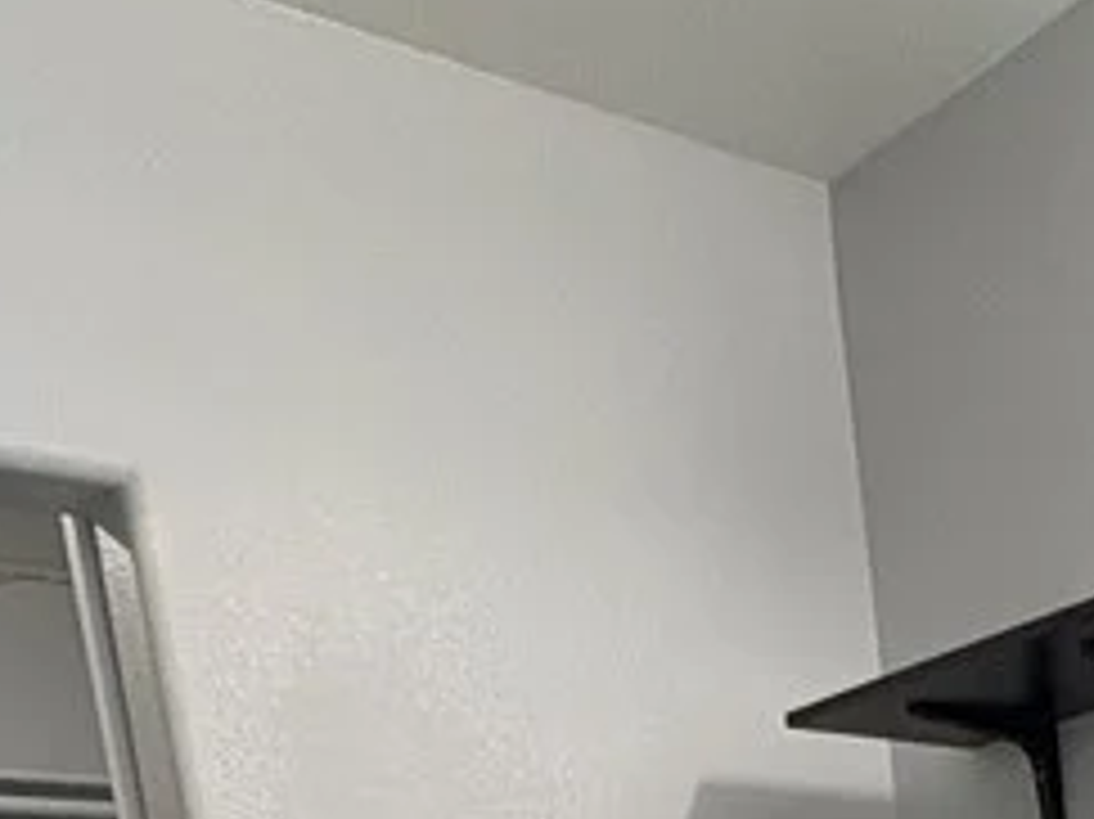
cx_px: 1328
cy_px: 1503
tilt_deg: -11.3
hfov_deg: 28.3
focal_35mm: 59
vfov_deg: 18.7
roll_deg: +3.9
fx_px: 1864
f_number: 2.2
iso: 200
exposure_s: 1/60
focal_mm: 2.22
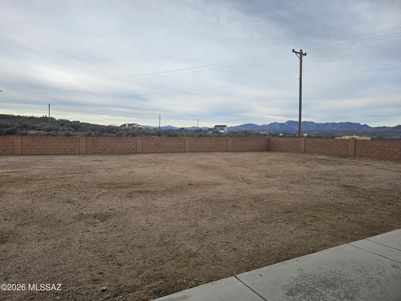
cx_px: 200
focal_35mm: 23
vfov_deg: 58.9
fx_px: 266
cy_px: 150
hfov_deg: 73.9
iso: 25
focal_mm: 6.3
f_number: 1.7
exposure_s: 1/719
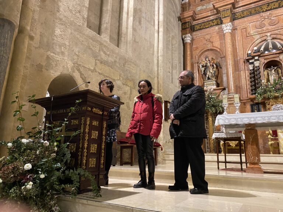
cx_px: 142
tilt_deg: +13.0
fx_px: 213
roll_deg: -1.3
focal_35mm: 26
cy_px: 106
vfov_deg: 53.1
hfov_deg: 67.3
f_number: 1.8
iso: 500
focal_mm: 4.25
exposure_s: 1/50
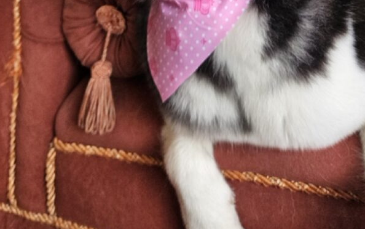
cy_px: -82
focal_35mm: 42
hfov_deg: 47.2
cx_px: 191
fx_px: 418
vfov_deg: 25.5
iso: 100
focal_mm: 5.4
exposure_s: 1/359
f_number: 1.8
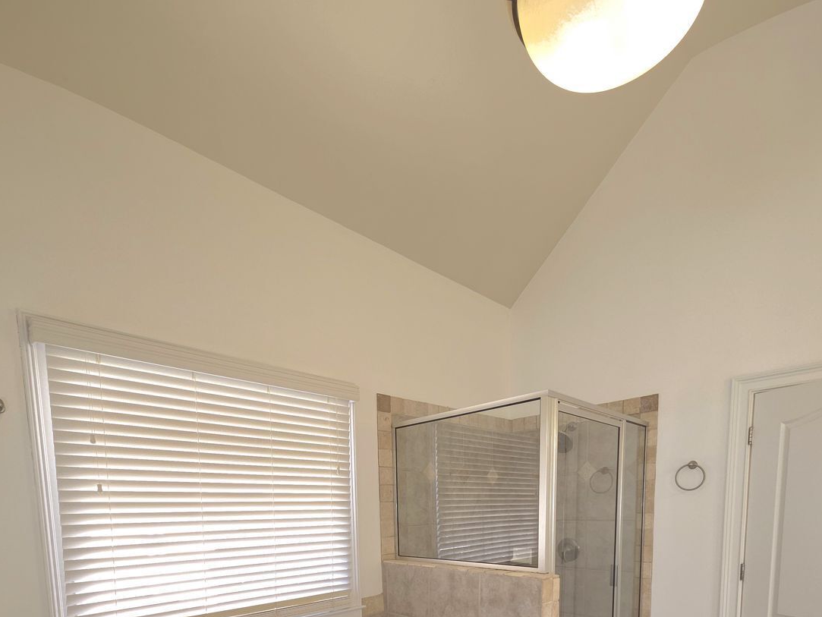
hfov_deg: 87.7
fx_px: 428
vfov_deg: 59.5
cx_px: 410
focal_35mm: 18
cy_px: 568
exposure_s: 1/15
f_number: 2.2
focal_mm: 2.2
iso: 50
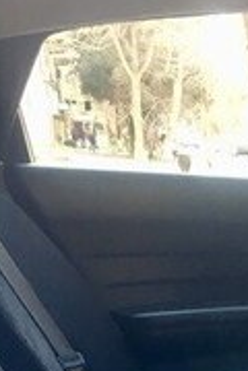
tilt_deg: -18.6
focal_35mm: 83
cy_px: 449
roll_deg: -1.2
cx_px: 378
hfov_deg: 15.2
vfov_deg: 22.5
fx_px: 858
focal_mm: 4.15
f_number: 2.2
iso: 32
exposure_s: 1/33
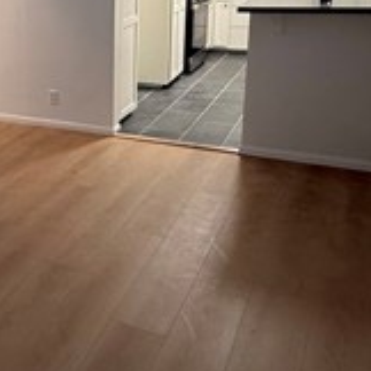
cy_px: 92
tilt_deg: -13.5
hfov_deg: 29.6
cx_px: -78
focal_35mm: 49
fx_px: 594
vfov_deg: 33.9
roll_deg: +4.2
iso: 250
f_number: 2.2
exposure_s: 1/60
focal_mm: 2.22
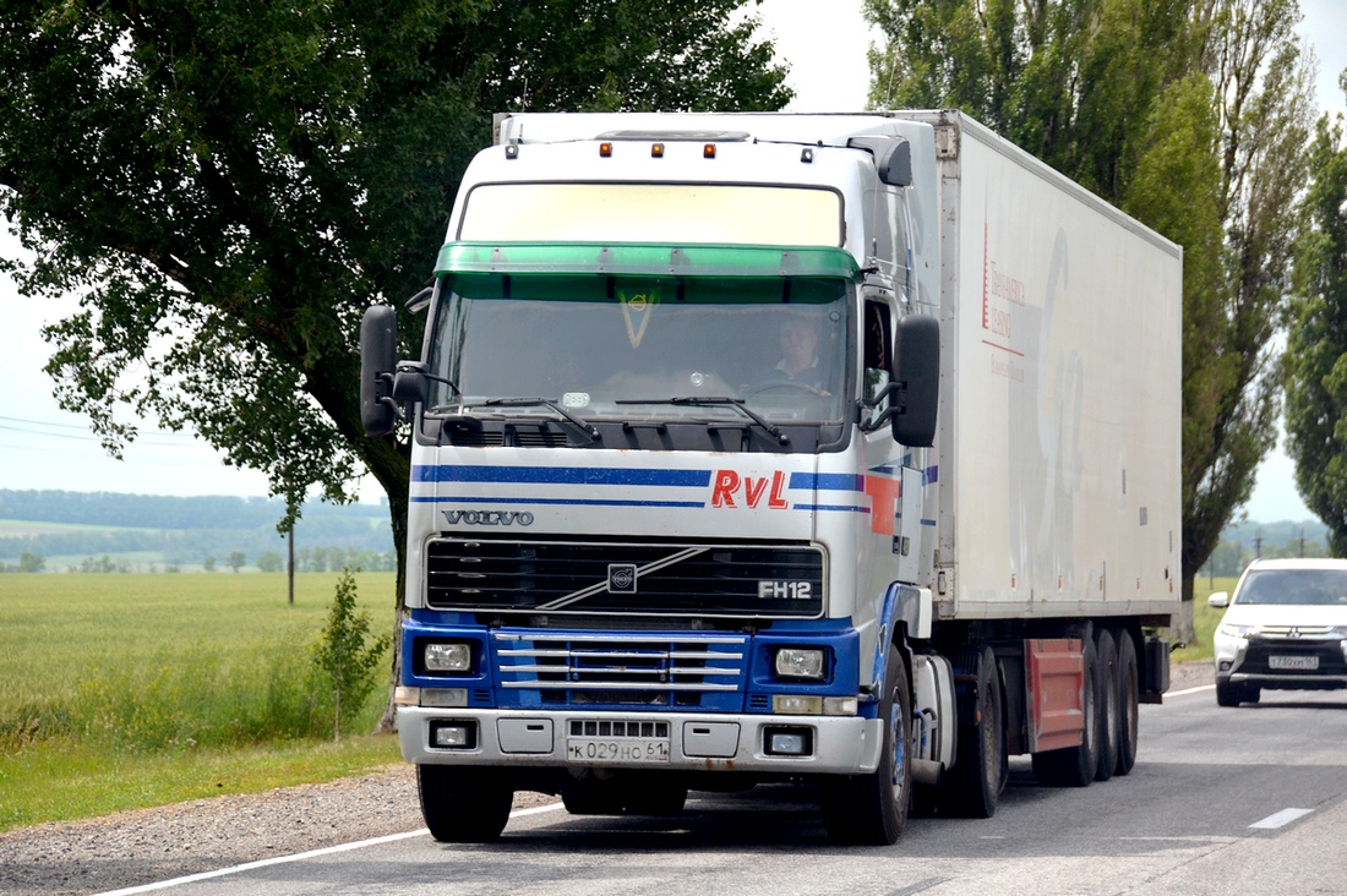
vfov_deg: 8.7
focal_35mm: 158
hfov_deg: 13.0
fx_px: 5889
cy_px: 448
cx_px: 674
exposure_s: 1/1600
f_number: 6.3
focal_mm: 105
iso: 400
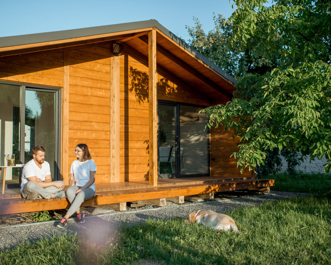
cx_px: 156
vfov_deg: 37.3
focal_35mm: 40
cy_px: 133
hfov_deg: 45.8
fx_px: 392
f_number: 2
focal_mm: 35
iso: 100
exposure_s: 1/1250
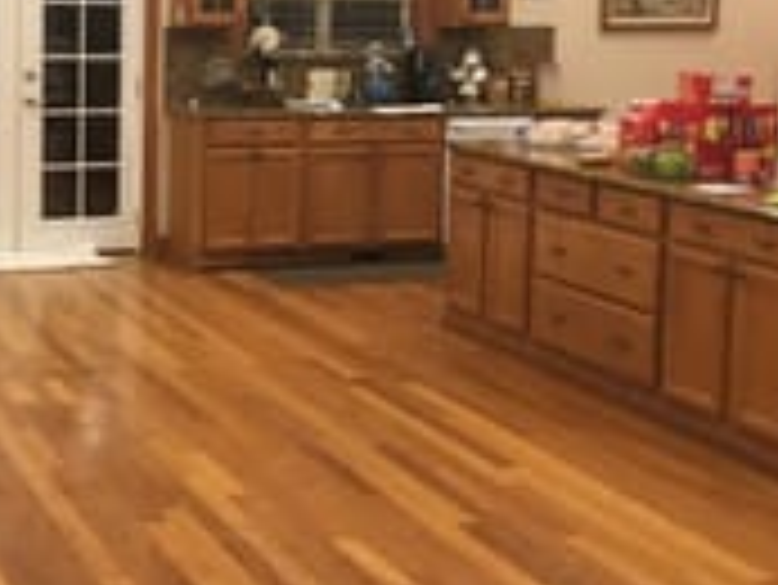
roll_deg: -0.7
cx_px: 207
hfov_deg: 28.6
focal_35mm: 67
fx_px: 1507
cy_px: 126
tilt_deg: -4.0
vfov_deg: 21.7
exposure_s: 1/10
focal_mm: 4.15
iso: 80
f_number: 2.2
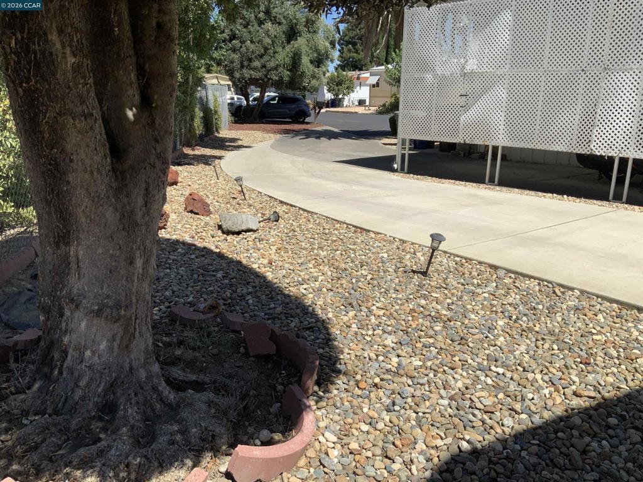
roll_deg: +0.4
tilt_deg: -16.9
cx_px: 322
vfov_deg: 48.2
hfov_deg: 61.7
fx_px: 539
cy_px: 241
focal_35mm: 29
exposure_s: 1/2320
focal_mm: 3
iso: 20
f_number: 1.8
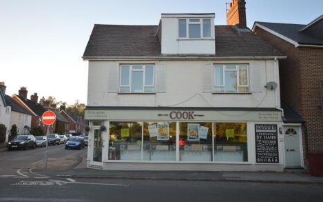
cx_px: 160
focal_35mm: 31
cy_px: 100
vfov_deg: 40.6
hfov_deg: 61.2
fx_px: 273
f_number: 5.6
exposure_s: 1/125
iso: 160
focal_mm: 20
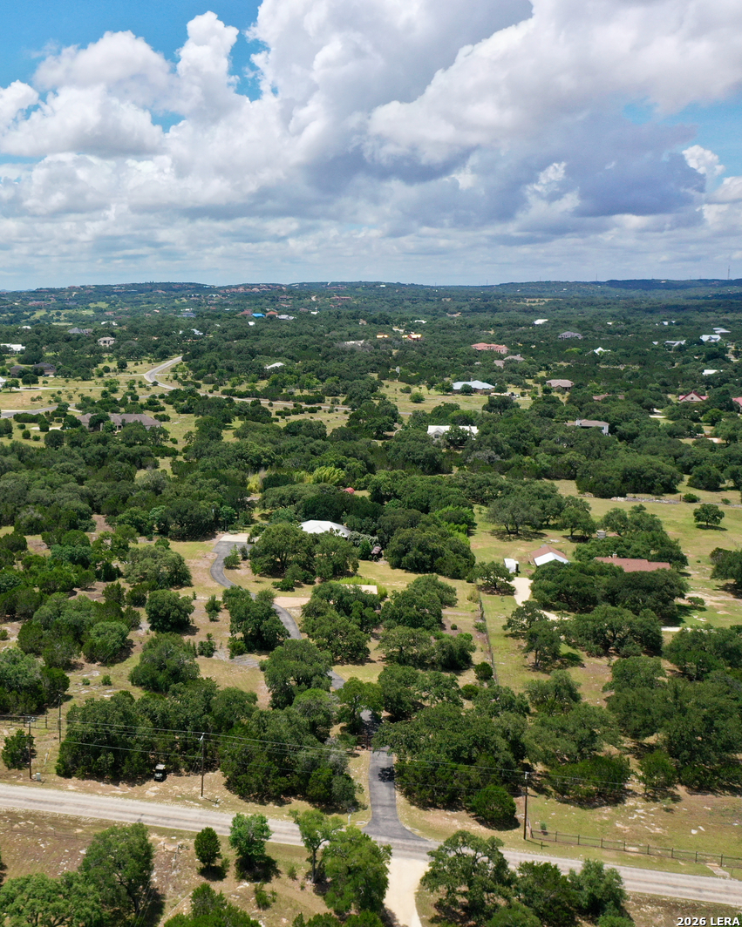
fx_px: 1098
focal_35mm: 40
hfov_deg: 35.0
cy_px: 458
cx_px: 63
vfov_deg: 45.8
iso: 100
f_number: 3.5
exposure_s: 1/1600
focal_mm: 10.26
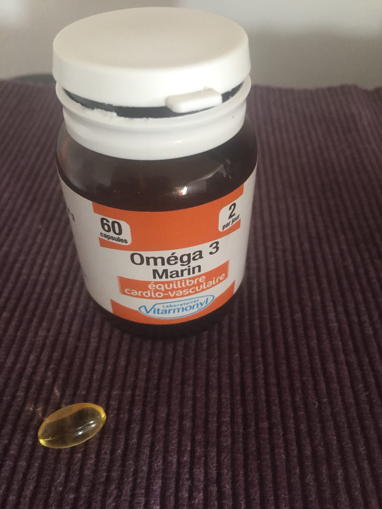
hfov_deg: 48.2
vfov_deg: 61.7
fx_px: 427
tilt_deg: -42.5
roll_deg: +0.7
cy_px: 254
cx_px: 191
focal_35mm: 29
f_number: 2.2
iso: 320
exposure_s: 1/33
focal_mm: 4.15
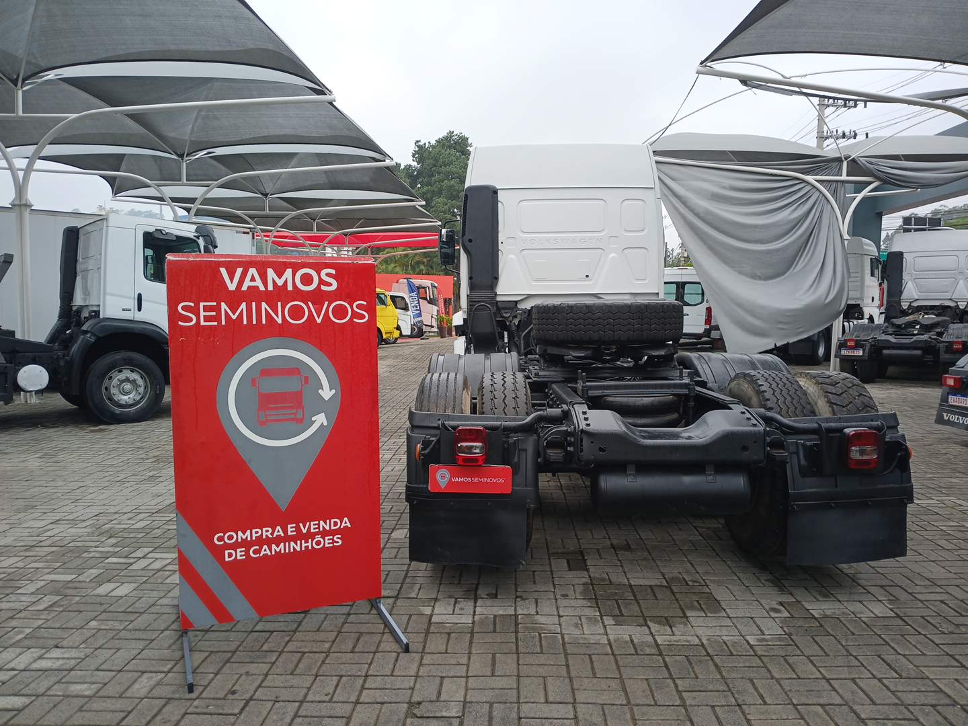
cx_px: 484
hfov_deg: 67.3
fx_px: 727
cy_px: 363
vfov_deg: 53.1
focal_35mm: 26
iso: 26
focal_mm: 3.98
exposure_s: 1/120
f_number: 1.8
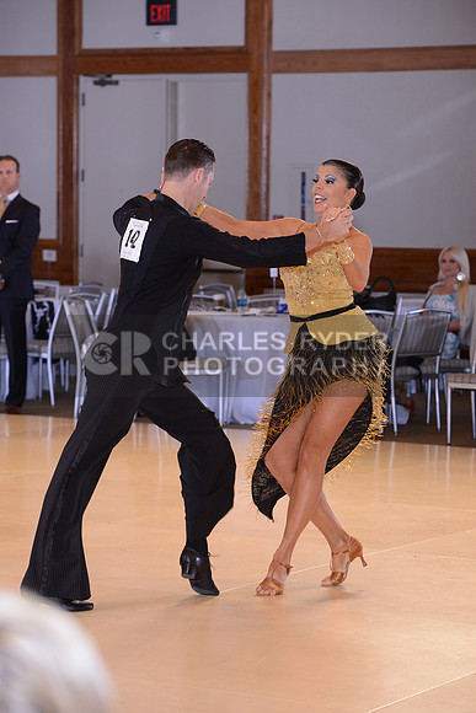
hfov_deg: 11.0
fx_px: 2477
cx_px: 238
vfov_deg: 16.4
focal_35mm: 125
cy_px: 356
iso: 1250
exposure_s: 1/250
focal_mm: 125
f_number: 5.6
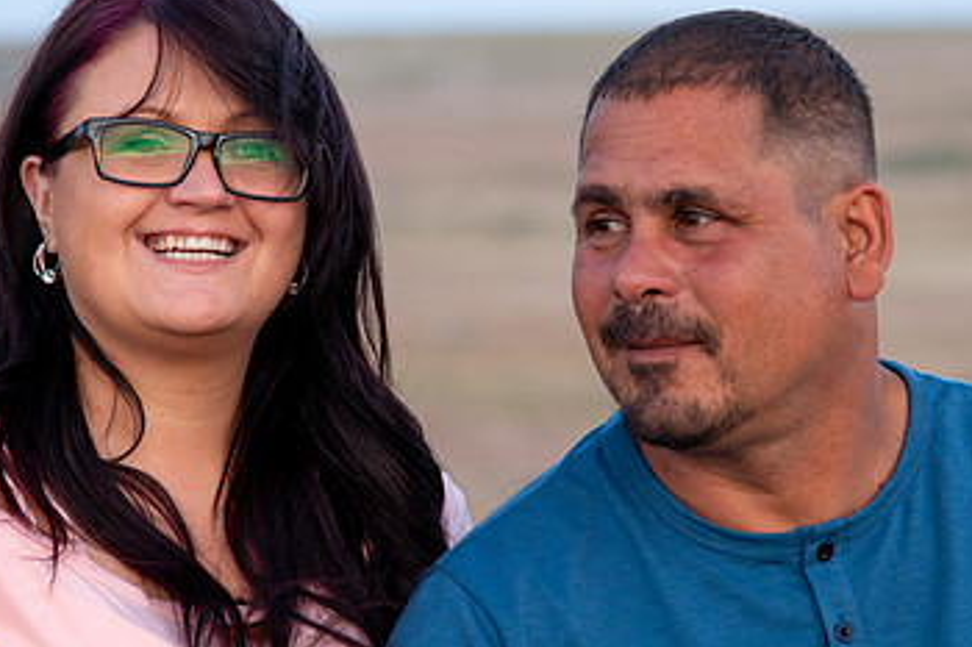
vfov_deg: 6.4
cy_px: 286
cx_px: 476
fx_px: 5829
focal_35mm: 216
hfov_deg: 9.5
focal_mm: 110
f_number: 4.5
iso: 500
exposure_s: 1/80
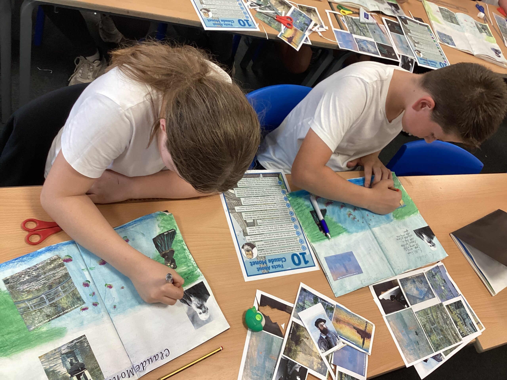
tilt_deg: -49.5
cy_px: 190
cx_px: 254
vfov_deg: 45.4
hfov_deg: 58.4
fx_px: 454
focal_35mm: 31
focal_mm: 3.3
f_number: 2.4
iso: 100
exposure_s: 1/50
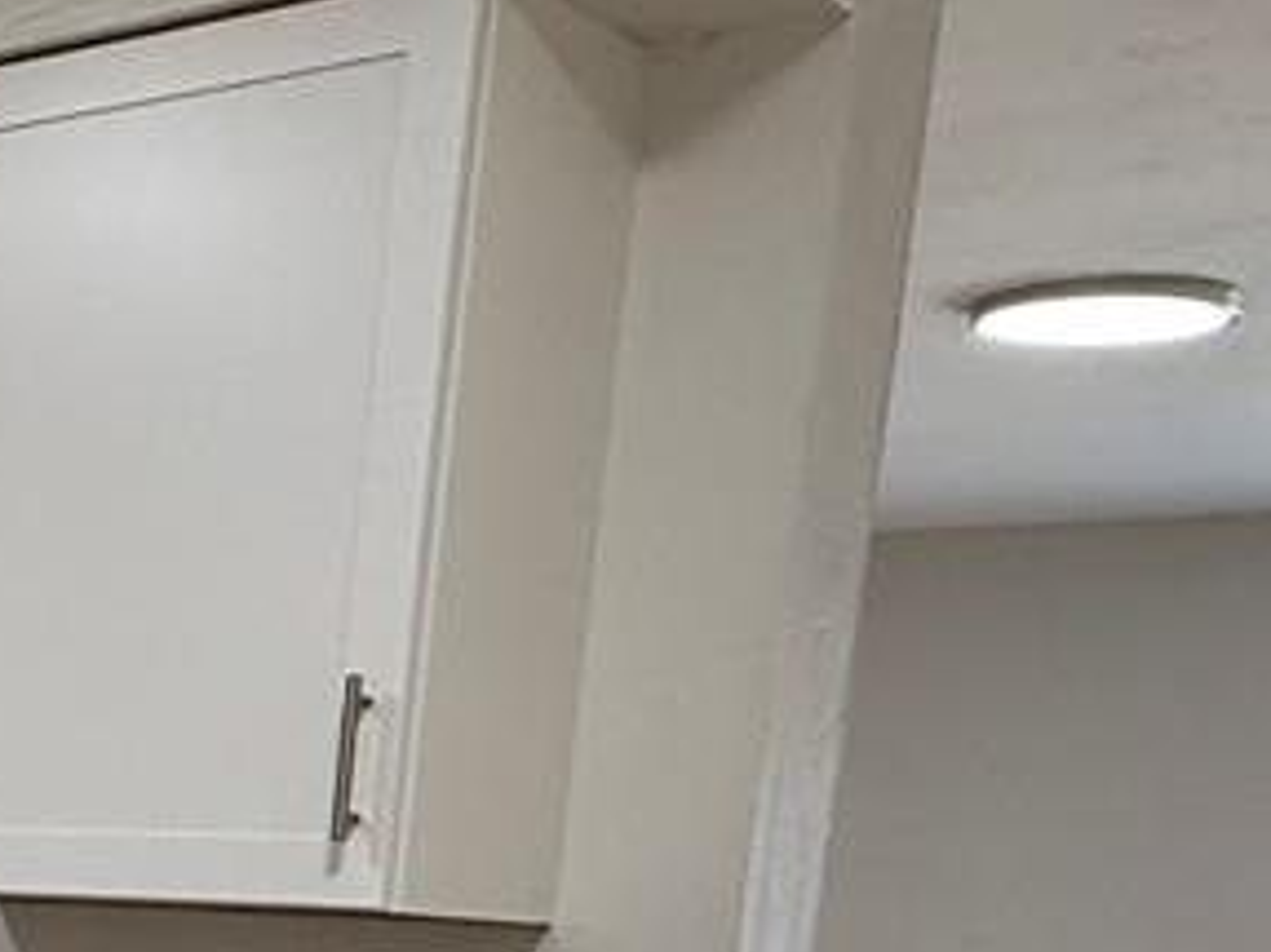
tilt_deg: -8.7
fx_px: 2863
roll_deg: -3.3
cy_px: 1306
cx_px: -704
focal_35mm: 78
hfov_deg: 20.8
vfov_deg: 17.5
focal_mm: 2.22
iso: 200
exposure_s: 1/120
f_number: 2.2
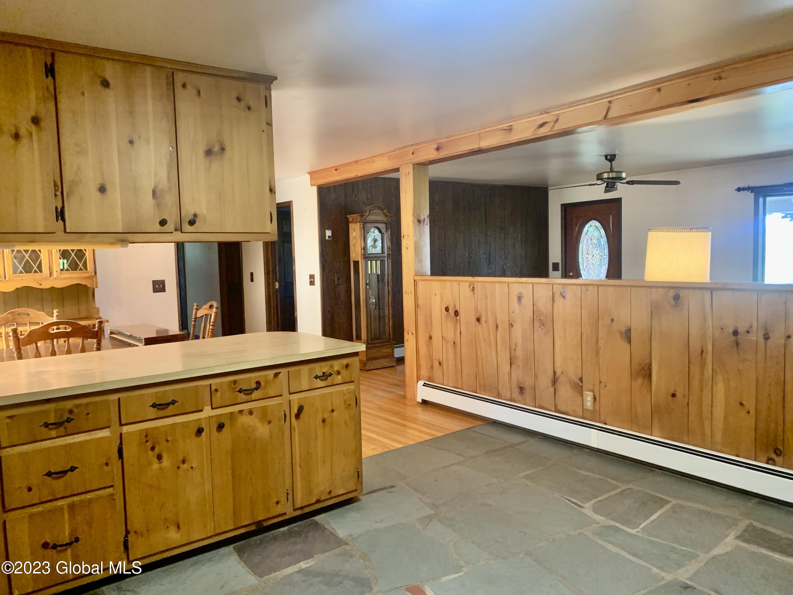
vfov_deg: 53.1
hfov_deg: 67.3
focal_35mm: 26
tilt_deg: -4.6
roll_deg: +0.6
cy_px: 298
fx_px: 596
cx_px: 396
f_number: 1.8
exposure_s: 1/60
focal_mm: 4.25
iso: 250
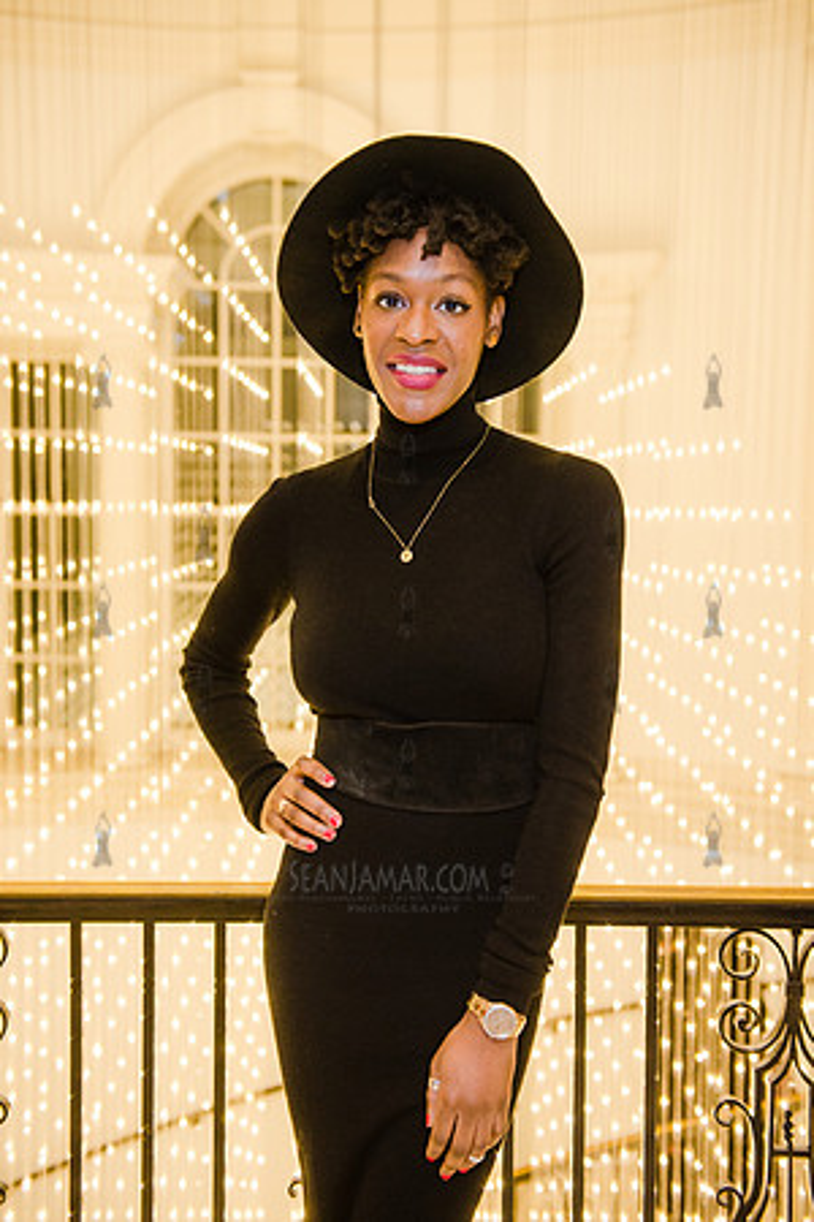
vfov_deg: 44.5
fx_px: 1492
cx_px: 407
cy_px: 611
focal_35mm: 44
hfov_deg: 30.5
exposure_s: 1/200
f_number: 3.5
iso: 2500
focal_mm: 44
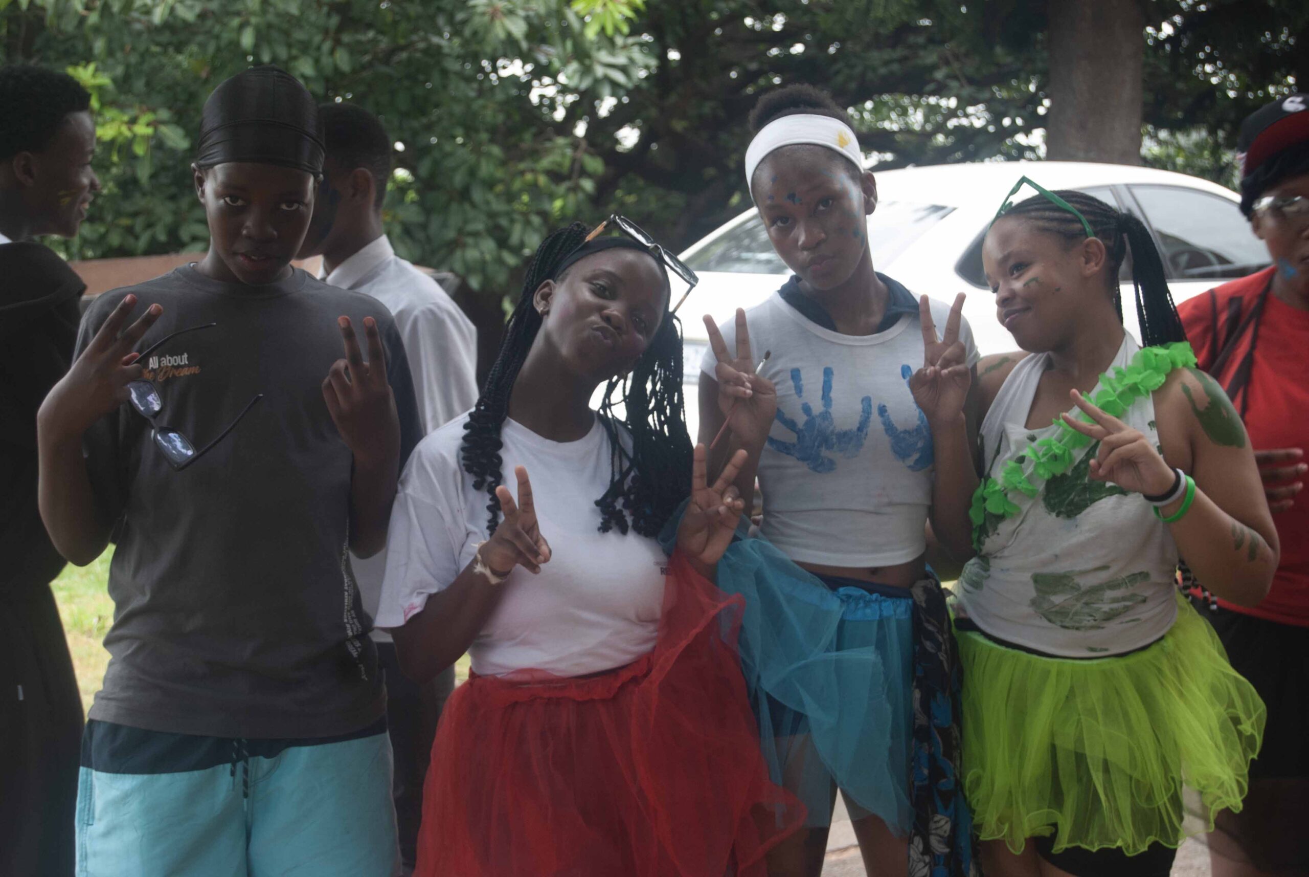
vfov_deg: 16.6
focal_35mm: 82
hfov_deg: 24.6
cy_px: 438
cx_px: 654
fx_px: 3004
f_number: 5.6
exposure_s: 1/50
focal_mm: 55
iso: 200
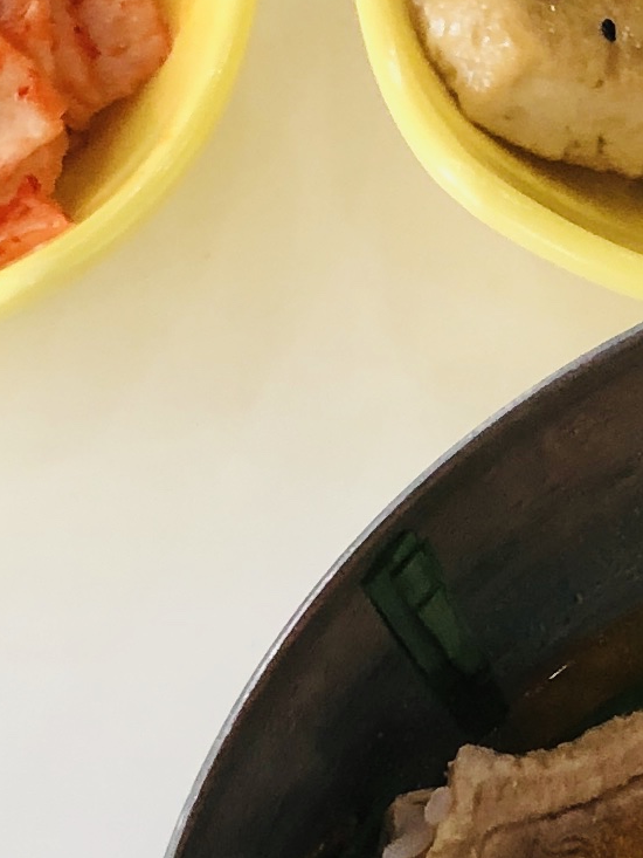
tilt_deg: -63.5
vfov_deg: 12.7
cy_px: 814
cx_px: 672
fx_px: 3813
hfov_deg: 9.6
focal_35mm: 154
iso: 32
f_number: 1.8
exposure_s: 1/30
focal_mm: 3.99
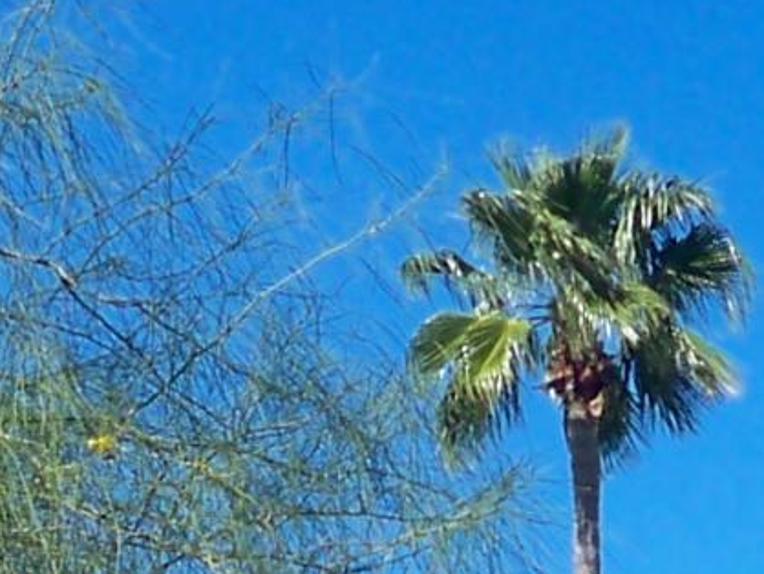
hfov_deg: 7.8
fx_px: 5543
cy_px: 1163
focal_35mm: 251
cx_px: -128
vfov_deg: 5.8
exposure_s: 1/400
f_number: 4.7
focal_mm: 6.3
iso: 80
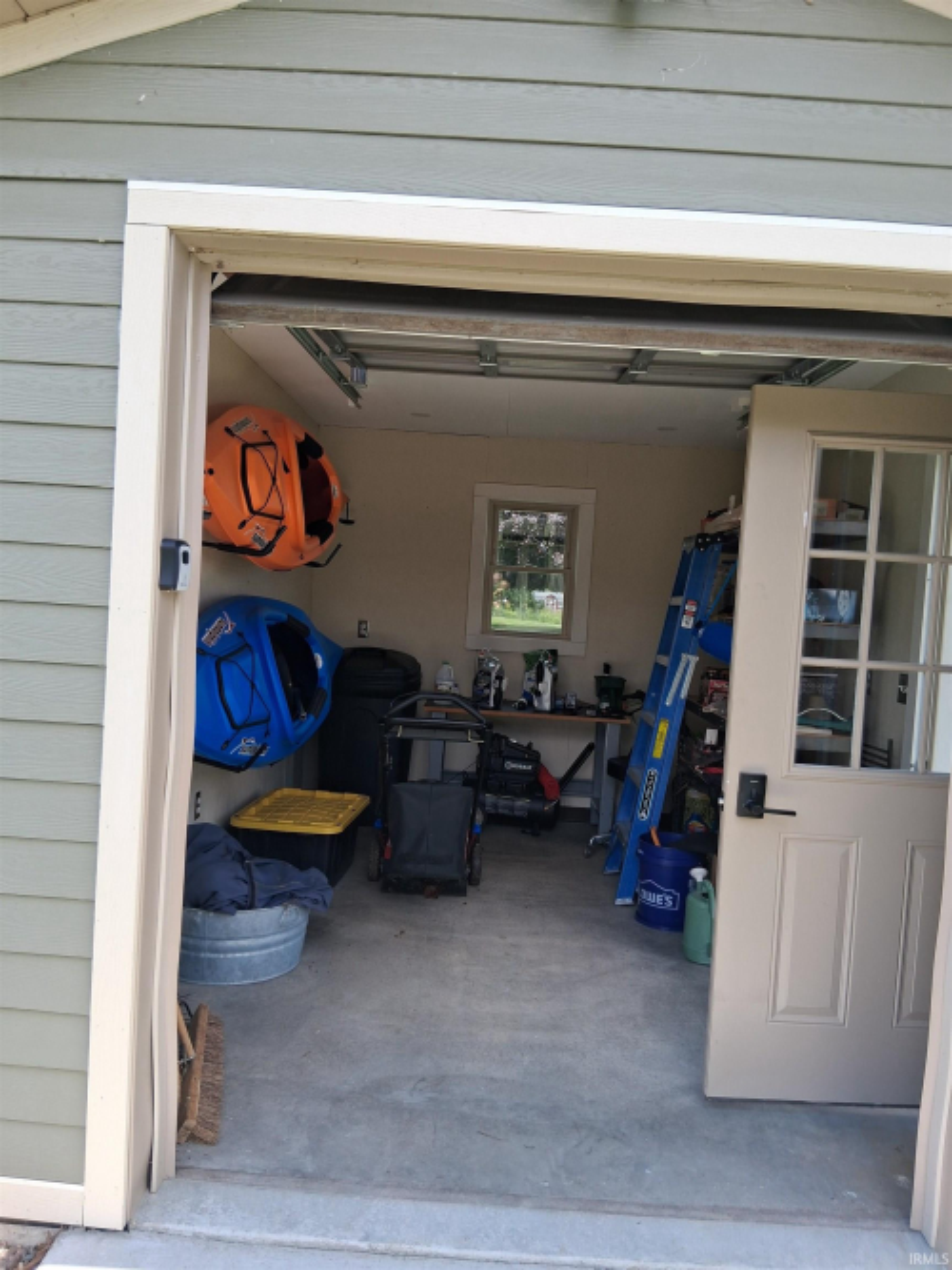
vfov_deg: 67.3
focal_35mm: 26
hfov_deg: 53.0
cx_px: 476
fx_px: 954
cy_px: 635
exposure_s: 1/140
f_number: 1.8
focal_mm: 3.98
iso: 25
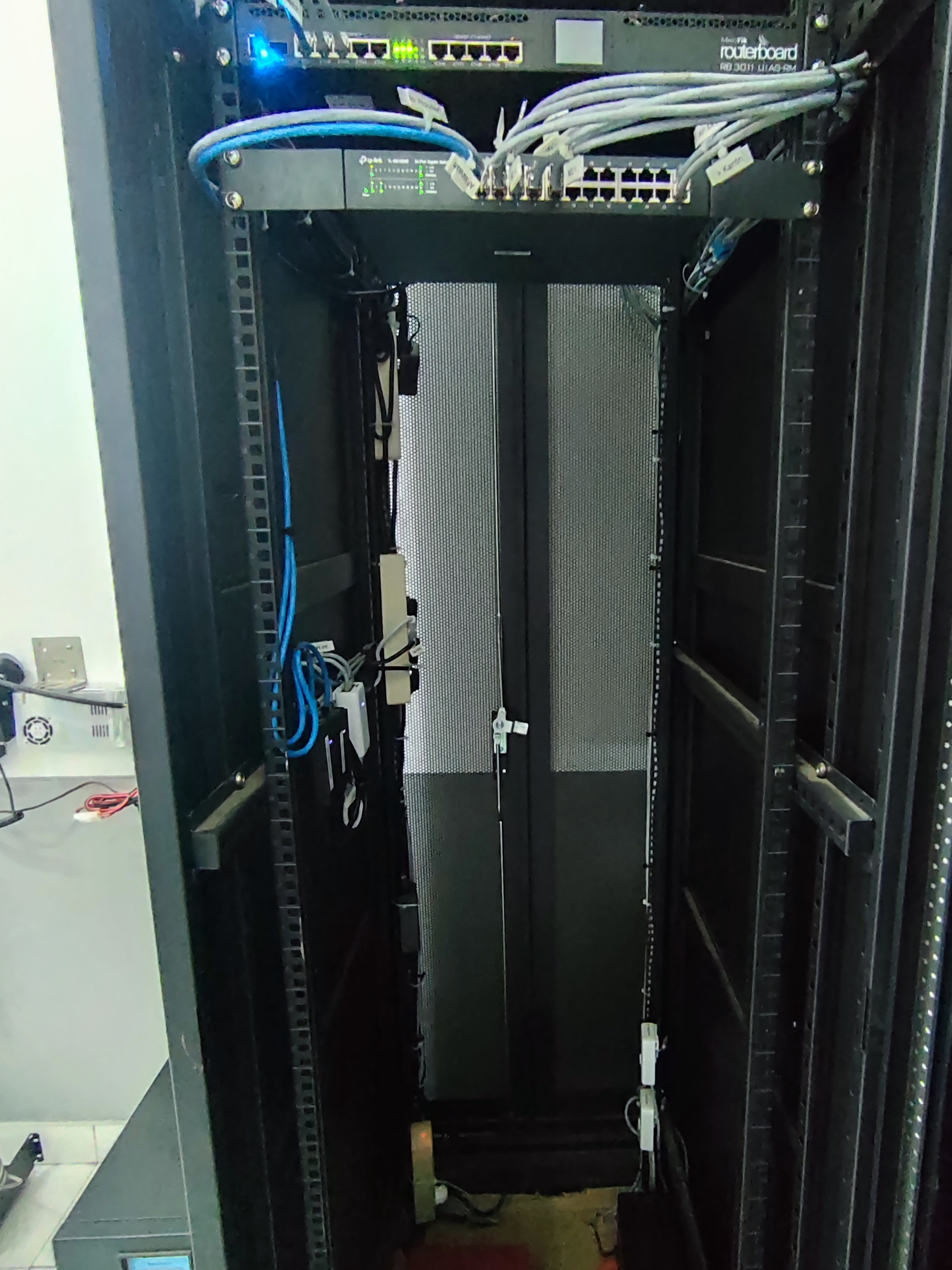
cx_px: 537
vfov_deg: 81.8
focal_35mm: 20
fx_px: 733
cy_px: 635
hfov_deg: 65.7
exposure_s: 1/17
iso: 2632
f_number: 2.2
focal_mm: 1.65
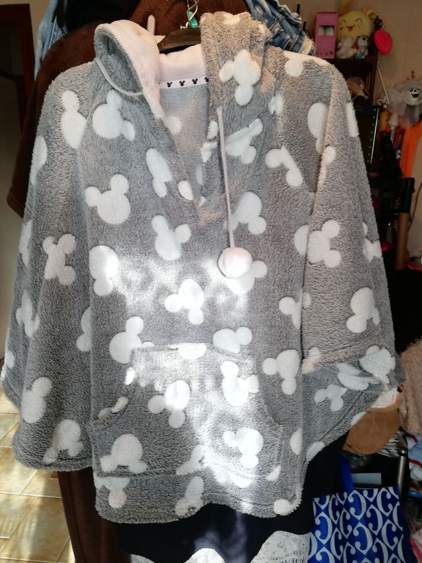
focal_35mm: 26
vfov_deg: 67.3
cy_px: 282
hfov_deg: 53.1
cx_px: 211
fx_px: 423
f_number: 2.2
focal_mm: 3.81
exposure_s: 1/50
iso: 64
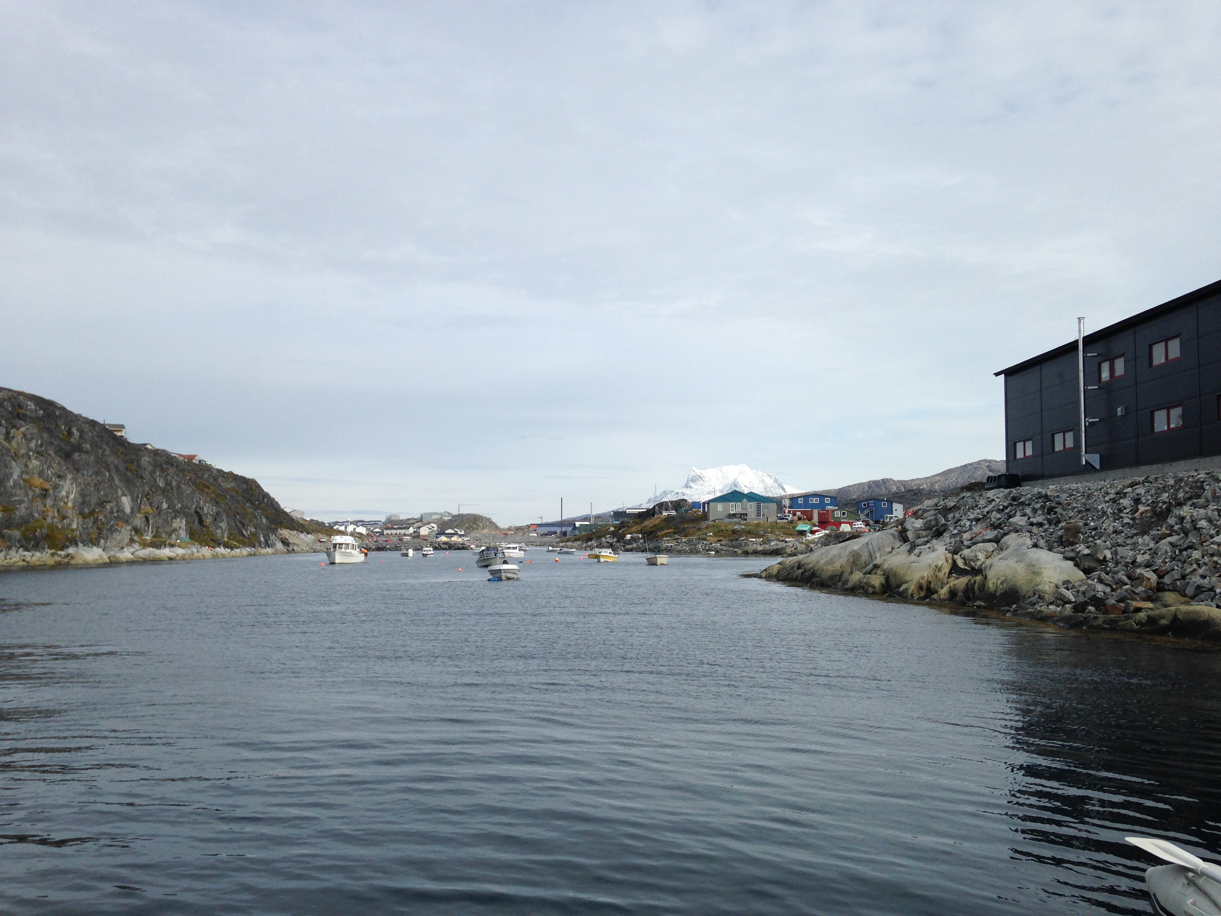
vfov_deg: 42.9
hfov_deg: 55.4
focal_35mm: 33
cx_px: 610
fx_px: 1164
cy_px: 458
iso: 50
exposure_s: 1/1748
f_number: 2.4
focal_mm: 4.12
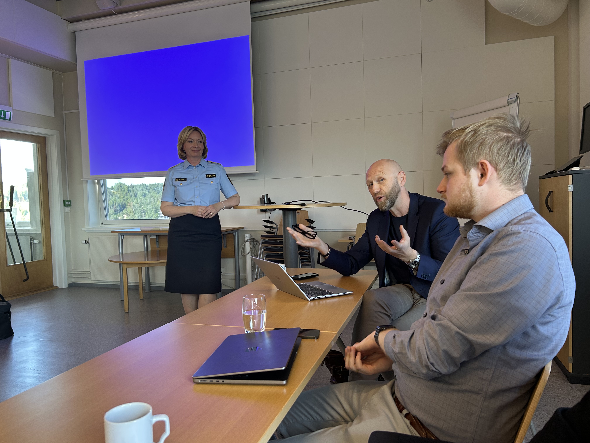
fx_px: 443
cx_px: 295
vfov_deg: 53.1
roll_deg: +1.9
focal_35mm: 26
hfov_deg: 67.3
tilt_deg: -2.6
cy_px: 222
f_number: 1.5
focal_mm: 5.7
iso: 100
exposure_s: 1/50
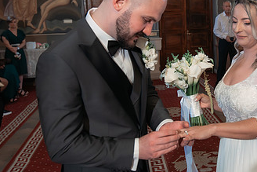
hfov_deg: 35.8
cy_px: 49
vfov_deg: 25.3
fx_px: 379
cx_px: 219
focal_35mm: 53
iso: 3200
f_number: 2.8
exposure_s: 1/200
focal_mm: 20
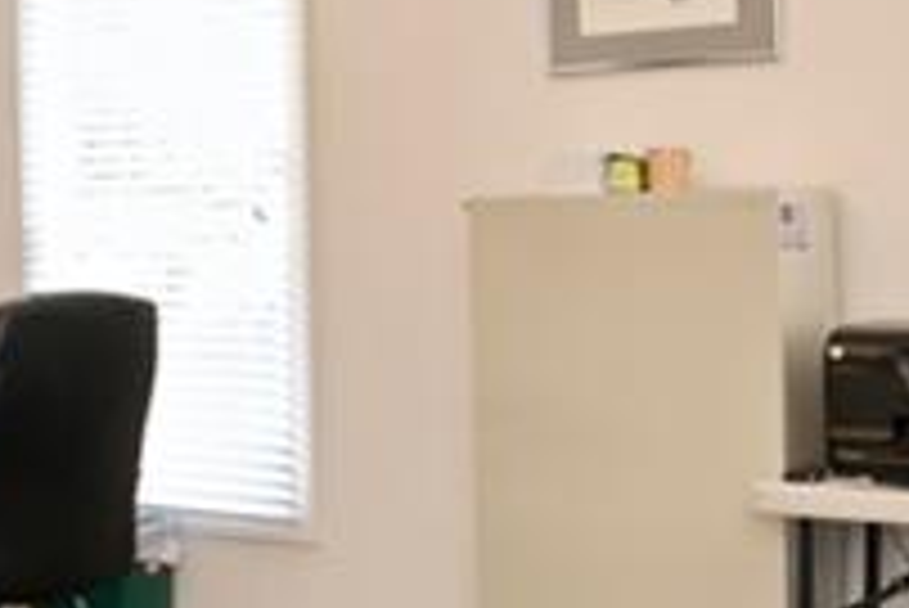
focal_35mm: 86
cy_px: 311
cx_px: -194
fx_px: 2173
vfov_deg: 15.9
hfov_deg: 21.8
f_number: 2.8
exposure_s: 1/60
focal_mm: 17
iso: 450
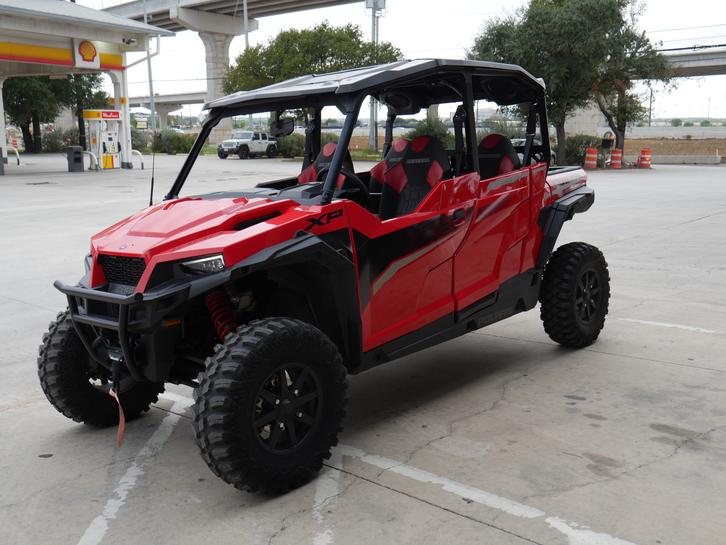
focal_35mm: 34
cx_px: 363
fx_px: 713
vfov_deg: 41.8
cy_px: 272
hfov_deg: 53.9
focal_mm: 17
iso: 200
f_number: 5
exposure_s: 1/160
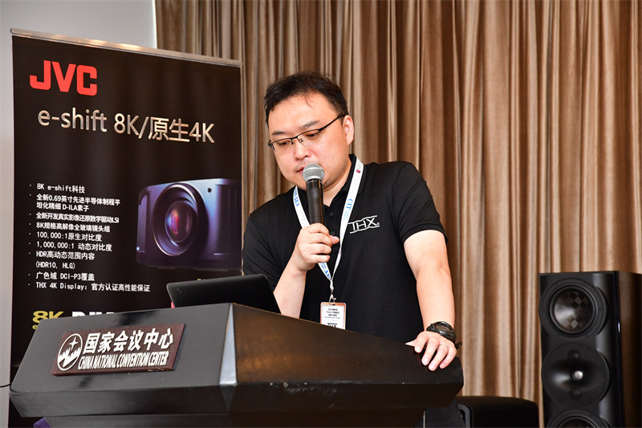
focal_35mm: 97
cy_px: 214
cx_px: 321
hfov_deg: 21.0
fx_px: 1729
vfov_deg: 14.1
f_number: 5.6
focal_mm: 65
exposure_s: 1/125
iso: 1600
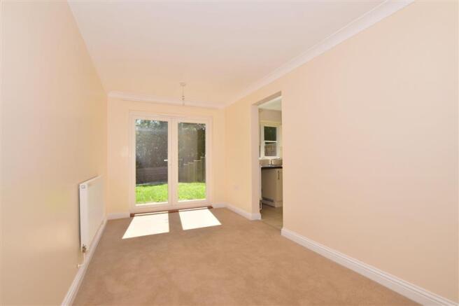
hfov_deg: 100.4
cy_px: 153
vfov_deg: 77.3
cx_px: 230
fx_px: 191
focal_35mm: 15
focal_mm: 10
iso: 400
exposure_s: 1/200
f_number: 16
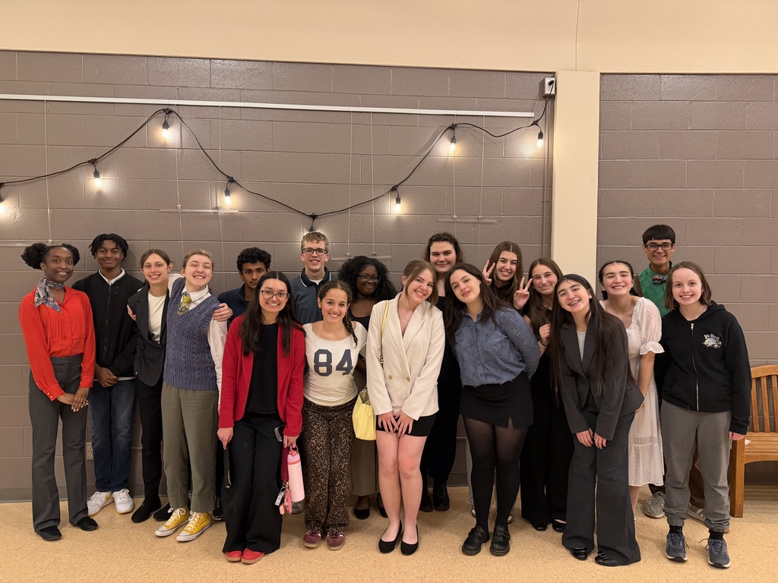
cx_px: 389
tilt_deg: -3.1
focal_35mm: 24
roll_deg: -0.3
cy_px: 292
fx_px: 539
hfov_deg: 71.6
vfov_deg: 56.8
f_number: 1.78
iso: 500
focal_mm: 6.76
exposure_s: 1/60
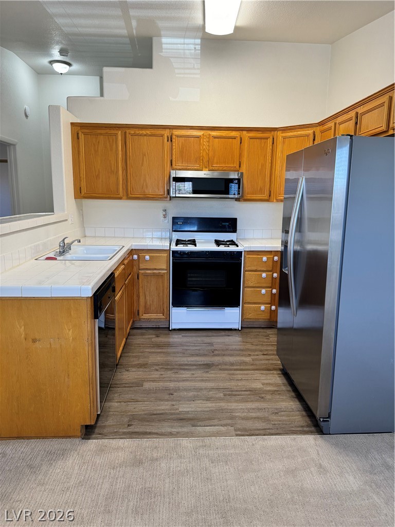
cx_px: 198
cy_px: 264
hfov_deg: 56.8
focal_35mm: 24
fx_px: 365
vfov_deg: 71.6
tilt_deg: -10.1
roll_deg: -0.7
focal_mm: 6.76
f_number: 1.78
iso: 125
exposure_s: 1/120
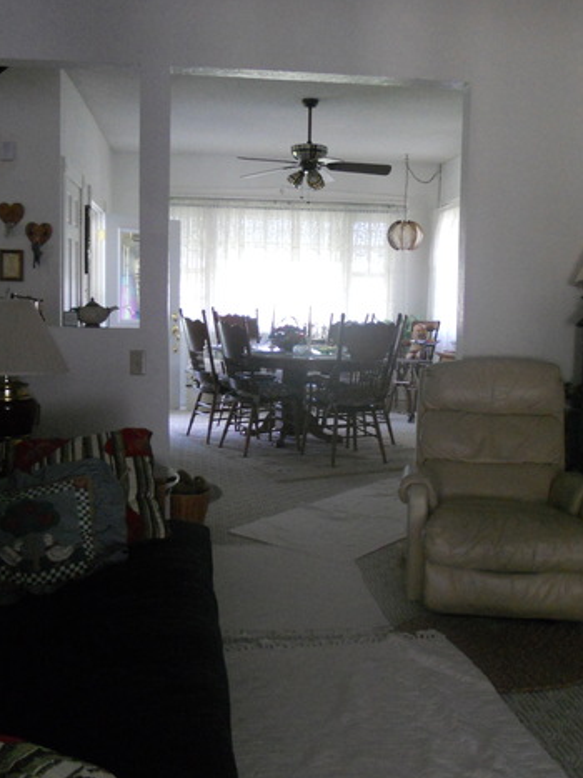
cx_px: 293
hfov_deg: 38.6
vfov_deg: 50.1
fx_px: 831
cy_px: 382
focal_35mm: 37
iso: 400
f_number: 3.2
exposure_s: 1/30
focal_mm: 4.9
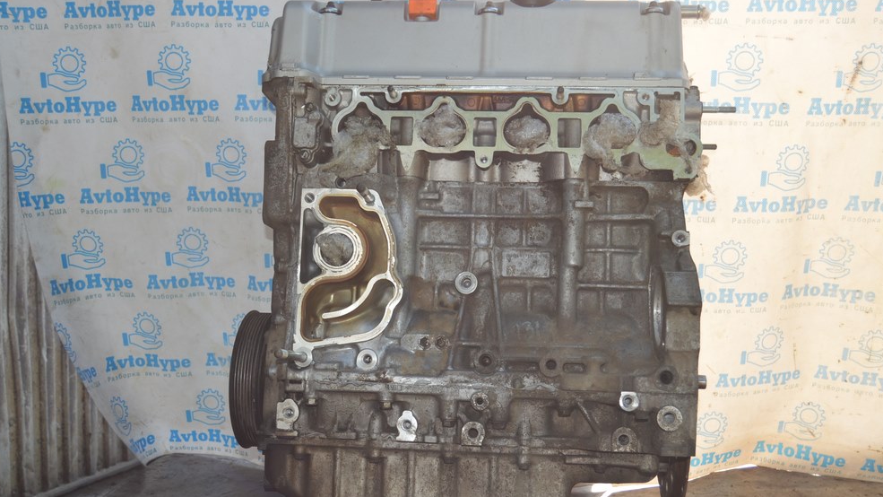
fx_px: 879
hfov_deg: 53.3
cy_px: 268
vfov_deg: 31.5
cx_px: 445
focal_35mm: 38
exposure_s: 1/200
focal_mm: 23
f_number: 5
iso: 100
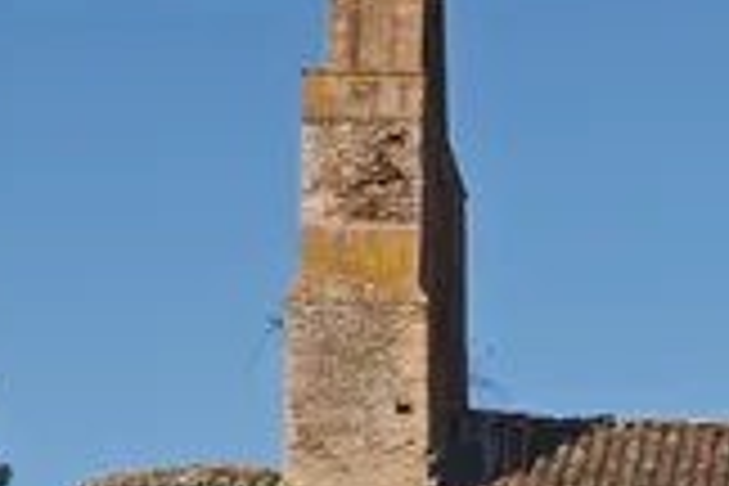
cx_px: 1454
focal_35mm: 268
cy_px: 927
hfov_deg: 7.4
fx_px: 5427
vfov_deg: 5.0
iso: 100
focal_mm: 34
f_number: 8
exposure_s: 1/500
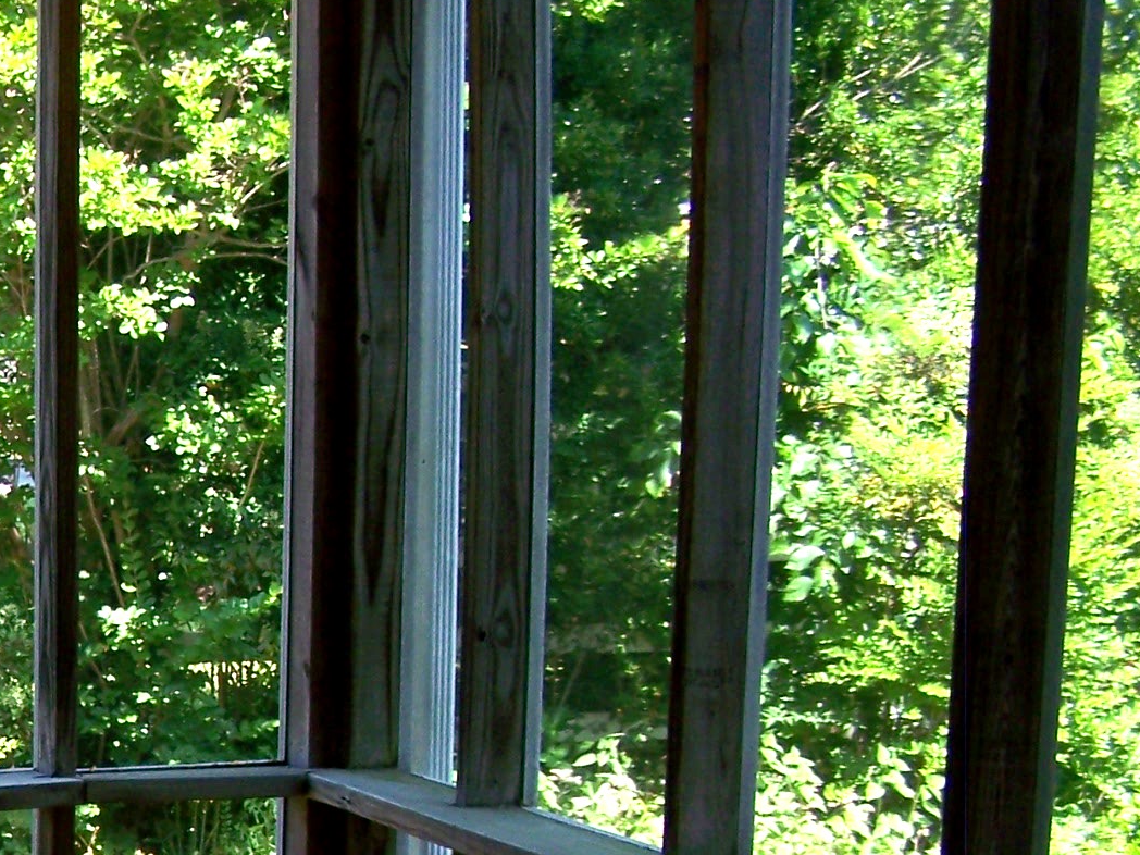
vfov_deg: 15.4
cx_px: -247
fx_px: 3096
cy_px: 885
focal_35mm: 94
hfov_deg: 19.6
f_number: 2.8
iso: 64
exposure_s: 1/160
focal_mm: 6.3
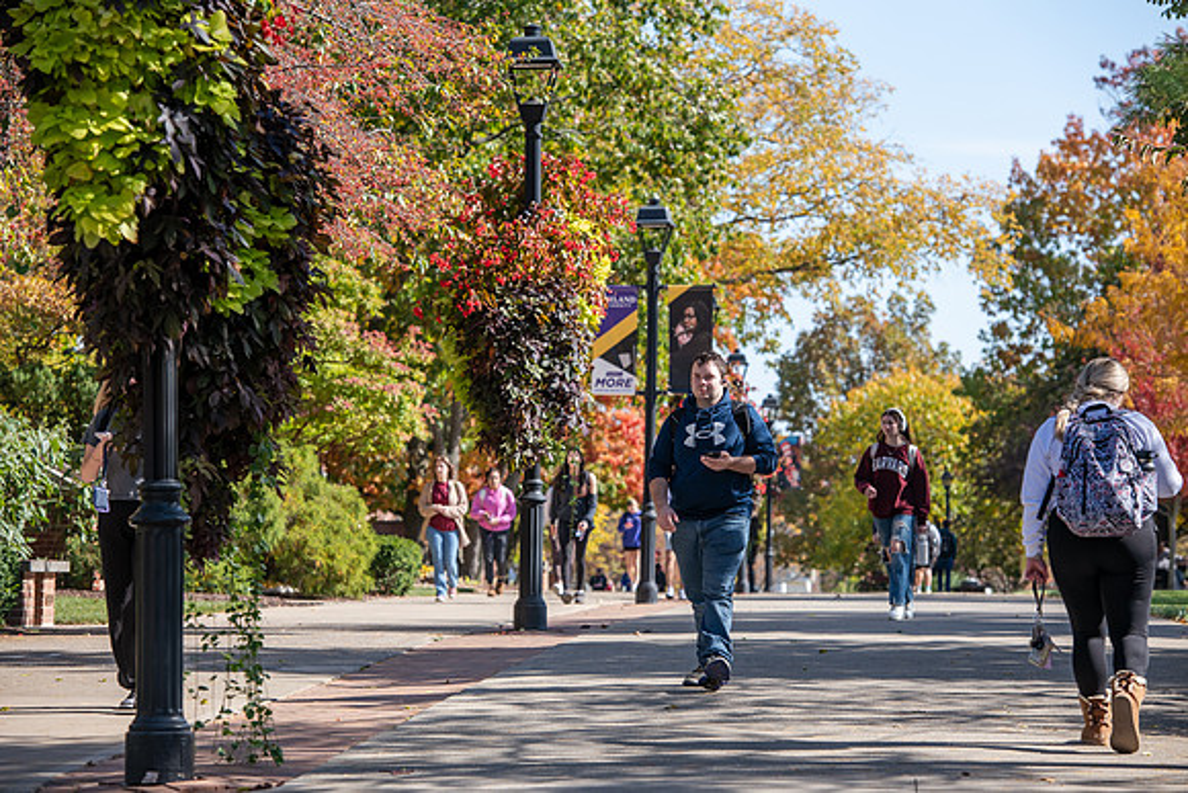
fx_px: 4291
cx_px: 594
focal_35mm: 130
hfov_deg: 15.8
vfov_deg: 10.6
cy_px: 396
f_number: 5.6
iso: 160
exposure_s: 1/500
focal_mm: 130
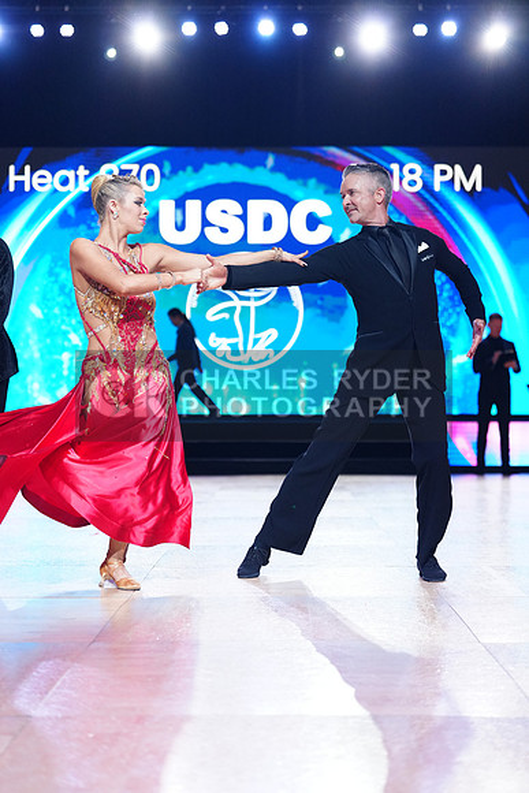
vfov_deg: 28.8
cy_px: 396
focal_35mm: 70
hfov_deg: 19.5
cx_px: 264
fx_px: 1542
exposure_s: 1/500
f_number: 2.8
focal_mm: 70
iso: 2000
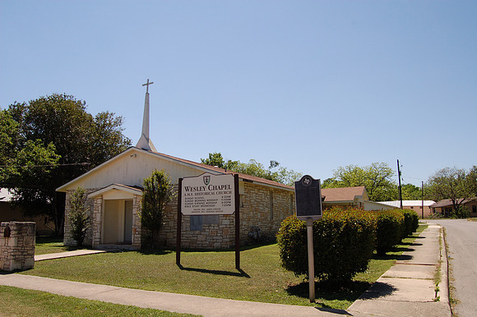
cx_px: 238
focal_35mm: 27
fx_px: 358
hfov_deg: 67.4
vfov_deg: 47.9
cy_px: 158
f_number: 9
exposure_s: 1/320
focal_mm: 18
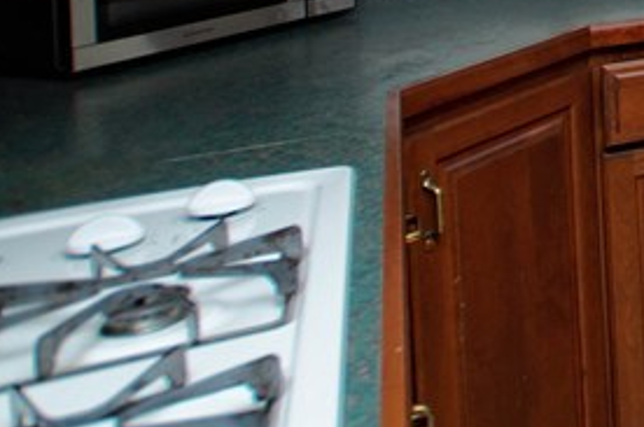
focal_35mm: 65
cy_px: -238
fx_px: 1160
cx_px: 1220
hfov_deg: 20.0
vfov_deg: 18.2
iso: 200
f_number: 4.5
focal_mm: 11
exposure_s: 1/40
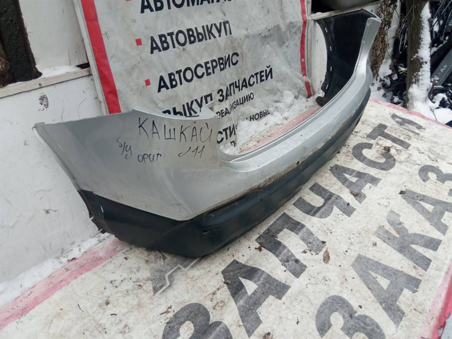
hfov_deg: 65.3
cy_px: 170
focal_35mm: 27
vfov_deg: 51.4
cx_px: 226
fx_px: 353
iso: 206
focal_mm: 3.79
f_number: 2.2
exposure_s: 1/100
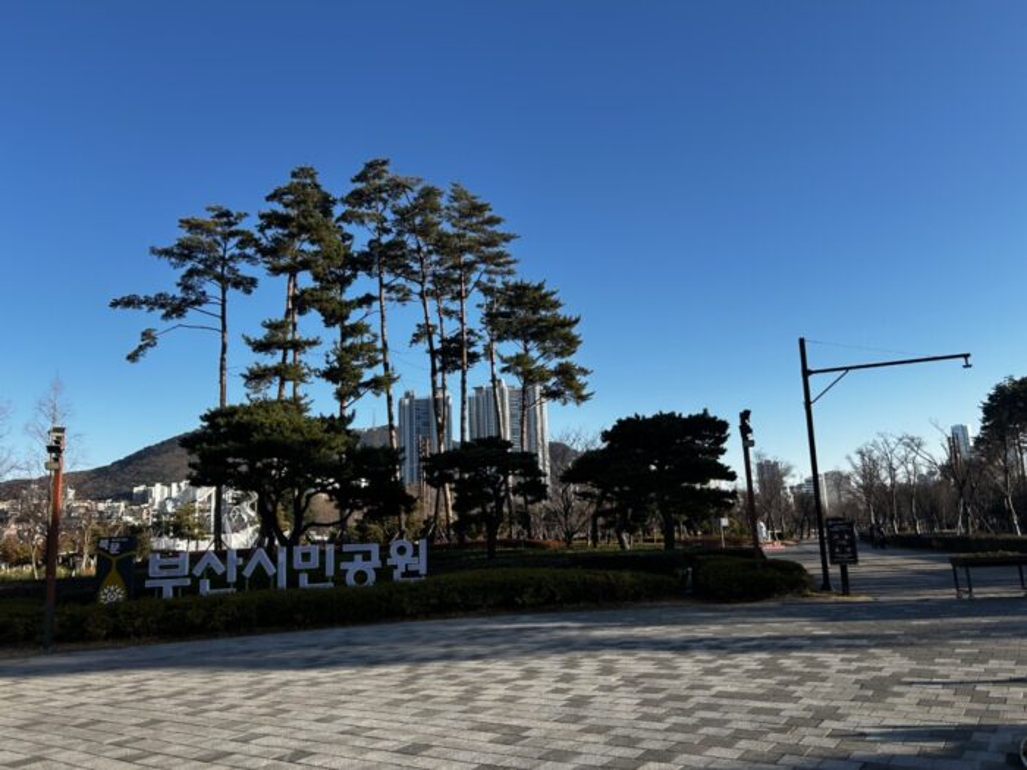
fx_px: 771
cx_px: 514
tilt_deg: +11.3
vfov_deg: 53.1
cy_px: 385
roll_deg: +4.5
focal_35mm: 26
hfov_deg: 67.3
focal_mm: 5.7
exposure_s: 1/2457
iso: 50
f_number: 1.5
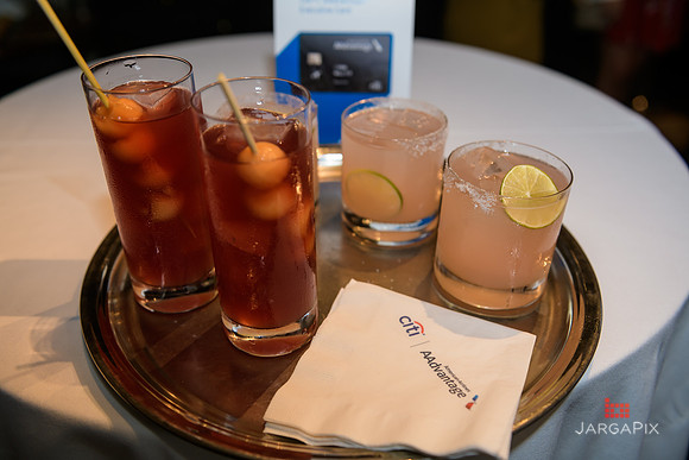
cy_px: 230
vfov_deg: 41.1
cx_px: 344
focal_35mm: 32
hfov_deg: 58.7
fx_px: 613
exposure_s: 1/125
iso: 200
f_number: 3.2
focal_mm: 32
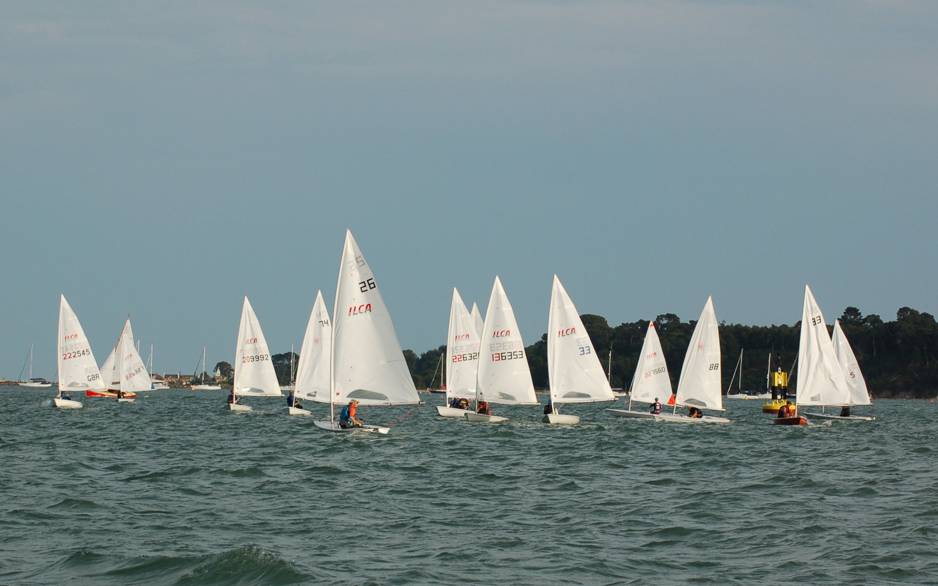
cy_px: 372
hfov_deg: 15.7
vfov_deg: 9.8
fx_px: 3400
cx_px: 509
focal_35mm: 133
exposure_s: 1/640
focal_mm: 70
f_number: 6.3
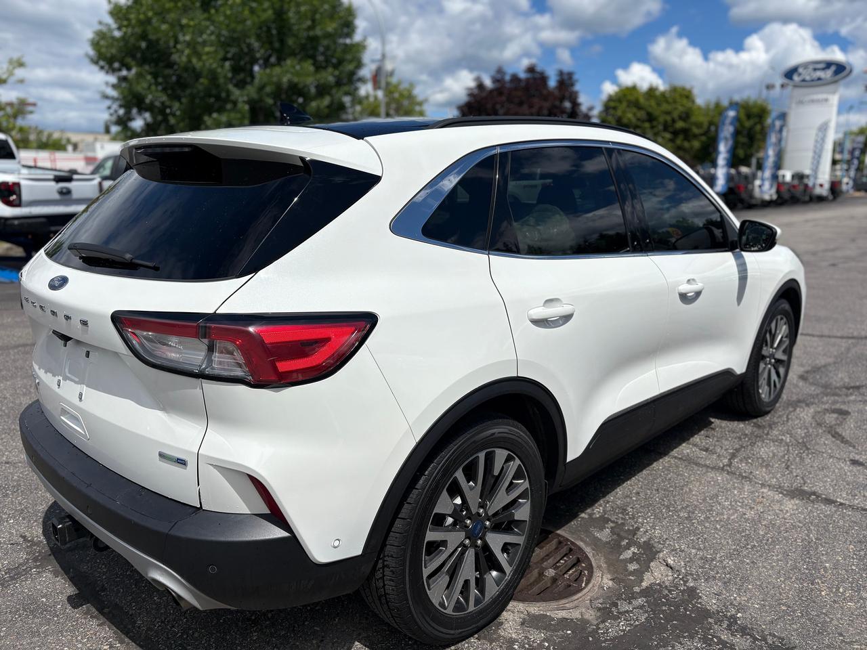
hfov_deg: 67.3
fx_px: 651
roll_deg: -0.2
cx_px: 434
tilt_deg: -11.4
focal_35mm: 26
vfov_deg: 53.1
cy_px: 325
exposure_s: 1/10101
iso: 50
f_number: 1.6
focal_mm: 5.96
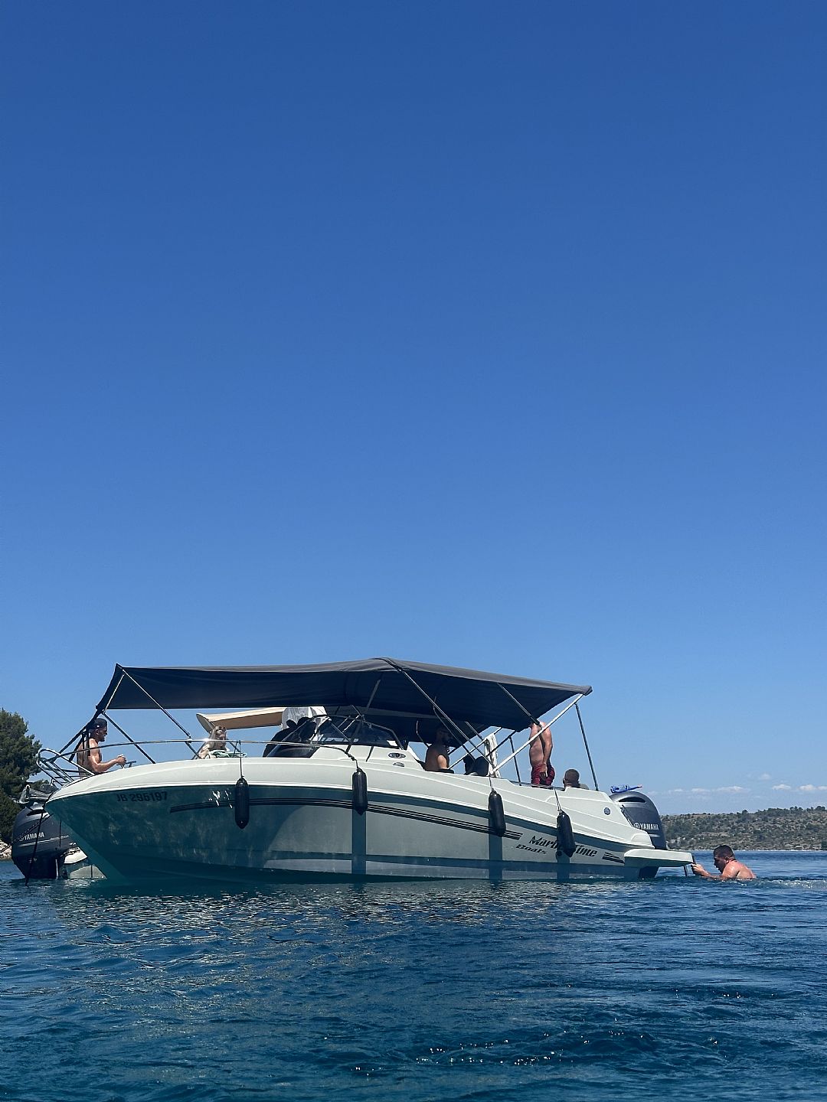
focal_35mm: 48
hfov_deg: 30.3
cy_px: 551
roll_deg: -0.8
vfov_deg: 39.7
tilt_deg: +13.8
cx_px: 414
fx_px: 1529
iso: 64
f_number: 1.78
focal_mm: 6.86
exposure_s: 1/5263
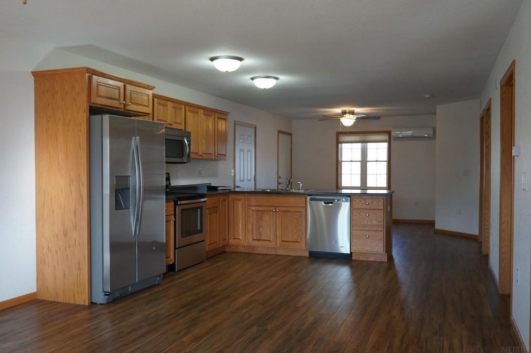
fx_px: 486
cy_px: 176
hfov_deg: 57.3
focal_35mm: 33
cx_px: 266
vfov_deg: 39.9
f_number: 4
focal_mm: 22
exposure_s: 1/160
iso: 1250
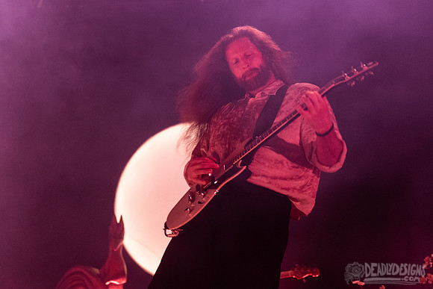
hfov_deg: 33.5
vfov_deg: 22.8
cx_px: 165
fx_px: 716
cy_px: 110
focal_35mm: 59
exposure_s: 1/125
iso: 2500
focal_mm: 48
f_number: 3.2
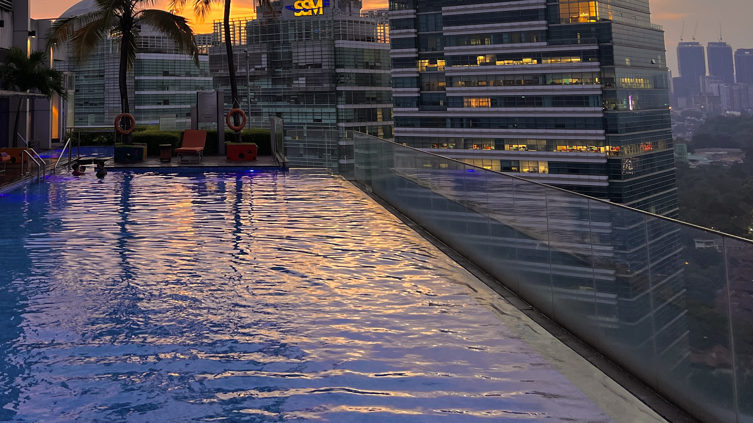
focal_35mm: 43
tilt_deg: +7.1
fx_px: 859
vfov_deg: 26.2
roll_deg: +0.7
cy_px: -1
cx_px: 203
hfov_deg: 46.0
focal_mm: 5.7
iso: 125
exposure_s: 1/110
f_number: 1.5
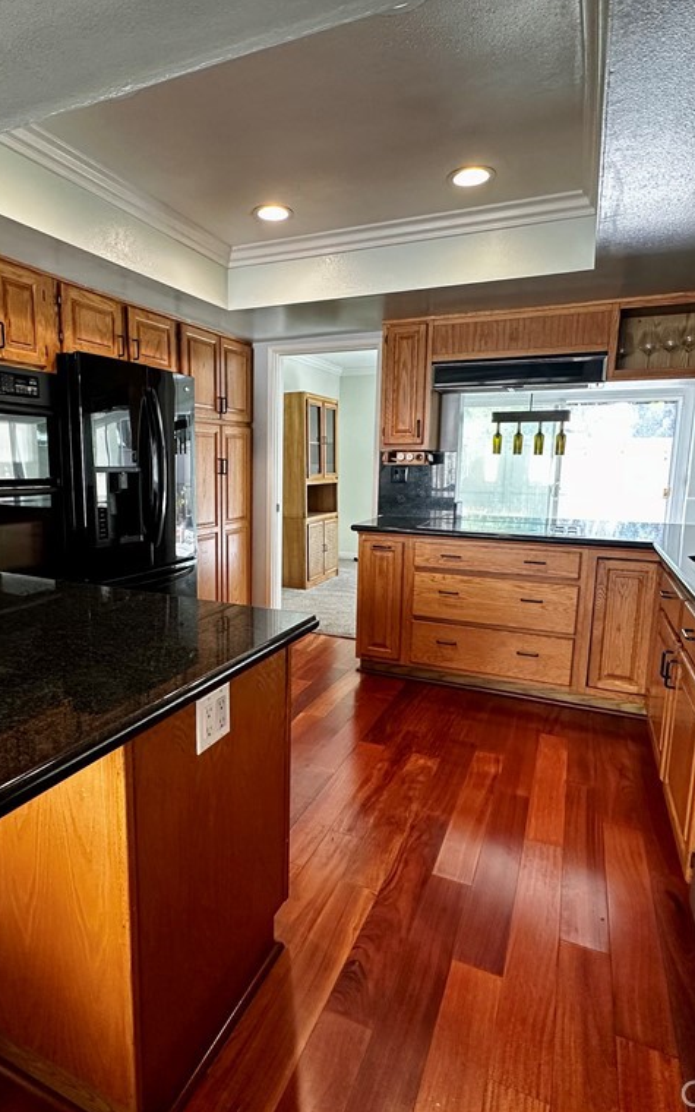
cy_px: 553
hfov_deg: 59.3
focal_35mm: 20
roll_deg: -0.5
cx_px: 288
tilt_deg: -8.4
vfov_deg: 85.1
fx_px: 606
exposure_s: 1/120
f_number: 2.2
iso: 250
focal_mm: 2.22
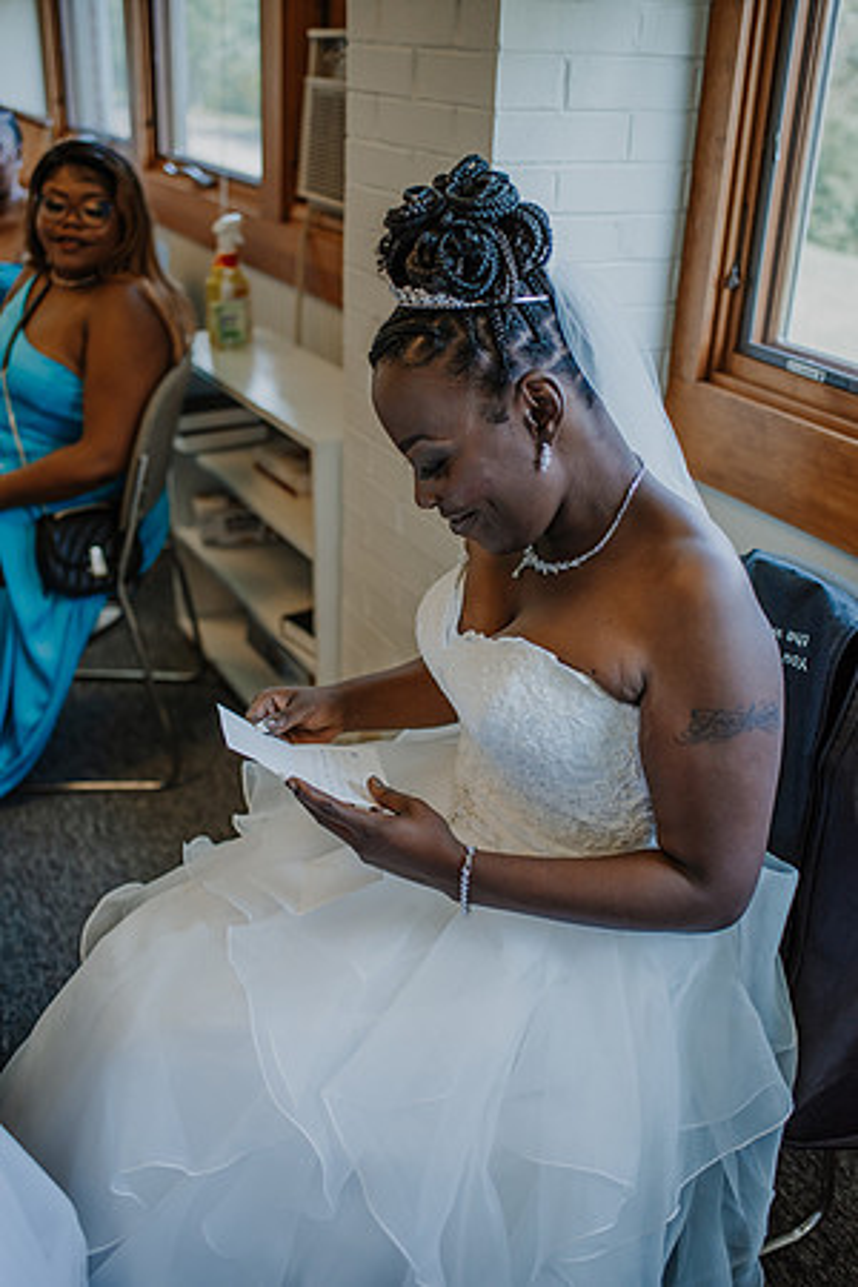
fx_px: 1251
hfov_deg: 37.9
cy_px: 644
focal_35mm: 35
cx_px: 429
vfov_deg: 54.4
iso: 640
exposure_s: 1/400
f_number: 2.2
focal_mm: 35
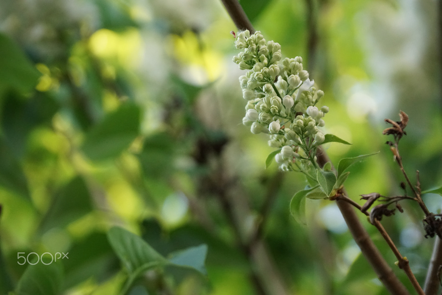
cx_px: 221
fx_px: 2486
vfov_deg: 6.8
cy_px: 148
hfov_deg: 10.2
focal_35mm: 202
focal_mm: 135
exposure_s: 1/750
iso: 2000
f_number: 5.6
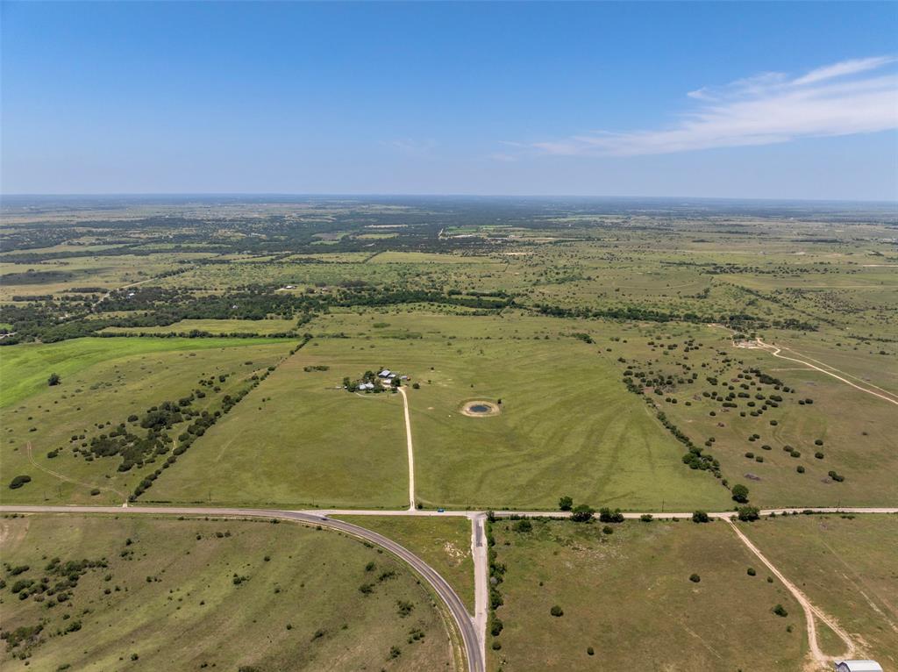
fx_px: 622
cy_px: 336
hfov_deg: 71.6
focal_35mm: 24
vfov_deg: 56.7
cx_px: 449
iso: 110
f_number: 2.8
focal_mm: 12.29
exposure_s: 1/20
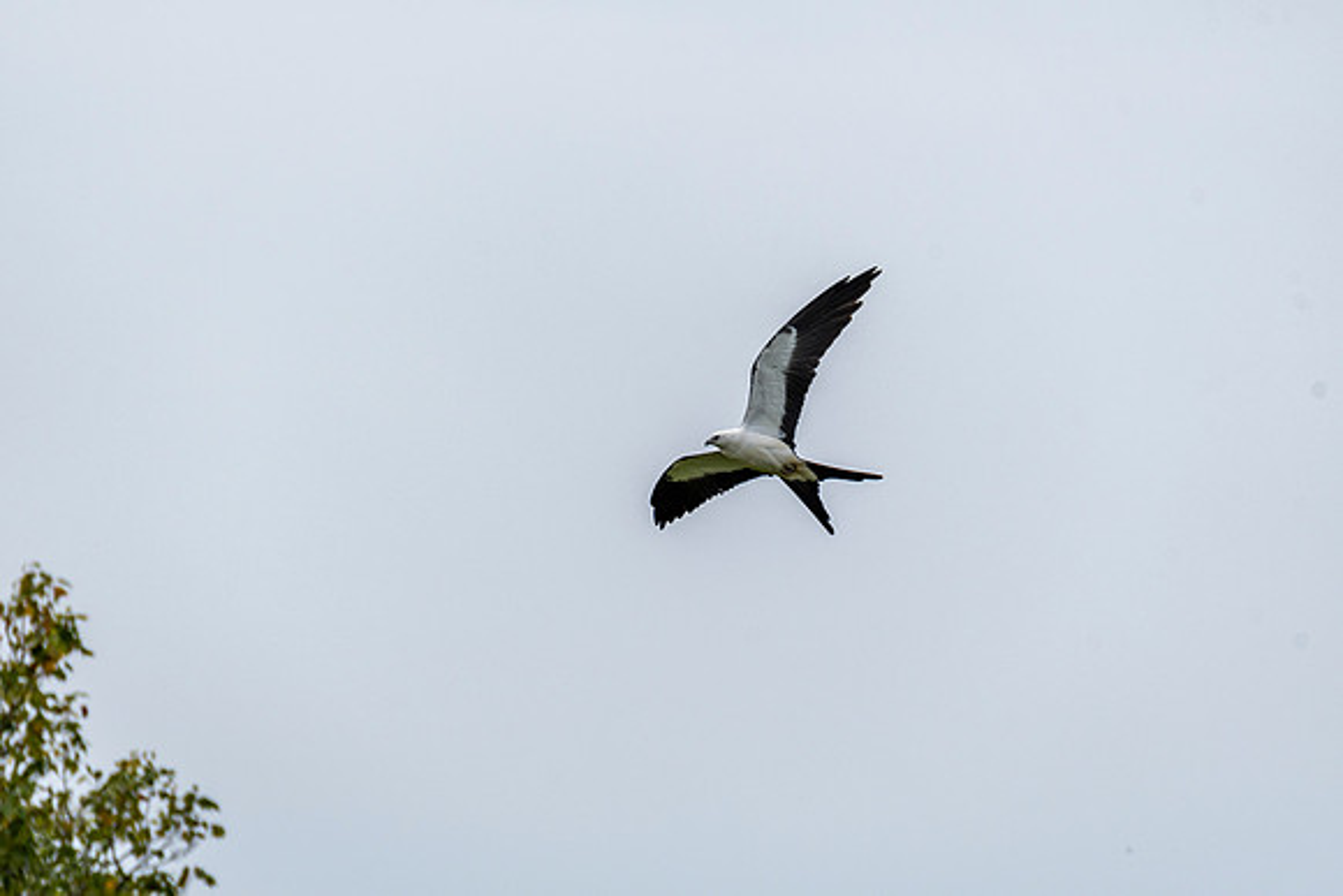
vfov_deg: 1.5
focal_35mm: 900
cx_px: 672
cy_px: 448
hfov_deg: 2.3
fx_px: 33581
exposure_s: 1/1000
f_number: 8
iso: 220
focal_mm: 600
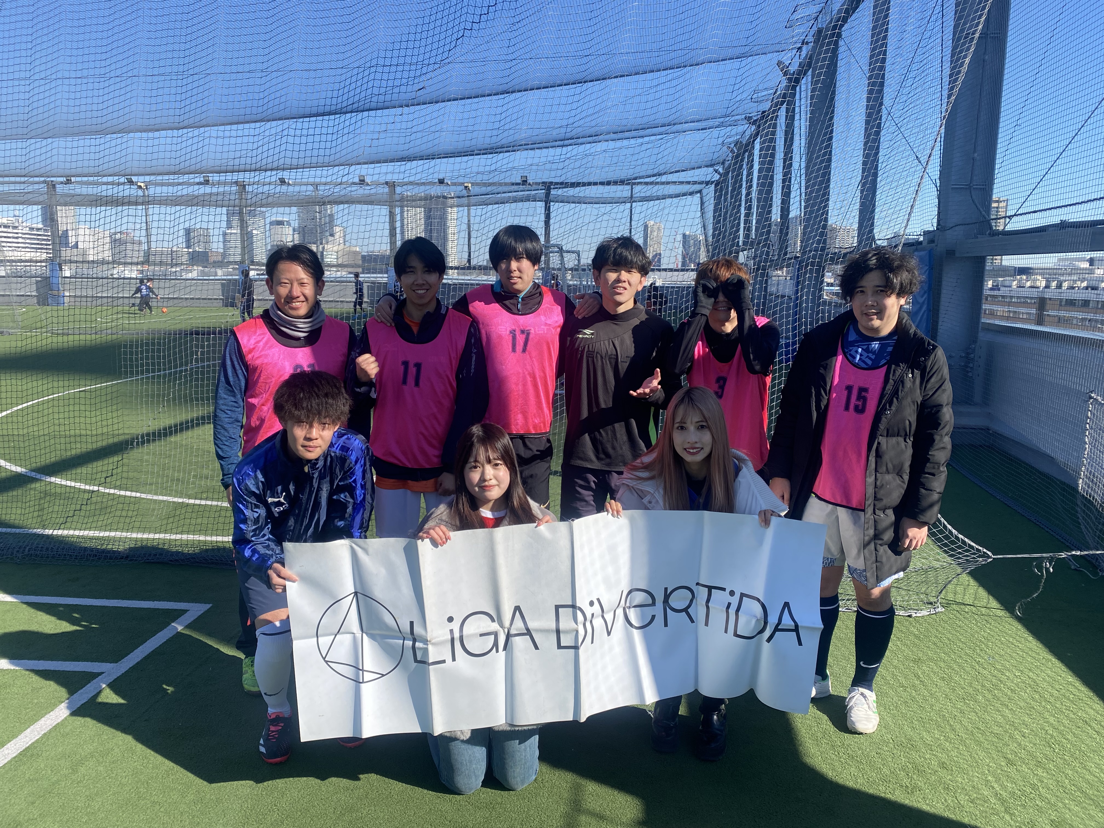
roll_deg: -0.6
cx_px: 552
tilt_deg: -8.4
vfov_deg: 53.1
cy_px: 414
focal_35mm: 26
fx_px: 829
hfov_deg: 67.3
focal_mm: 4.25
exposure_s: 1/1866
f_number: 1.8
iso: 32
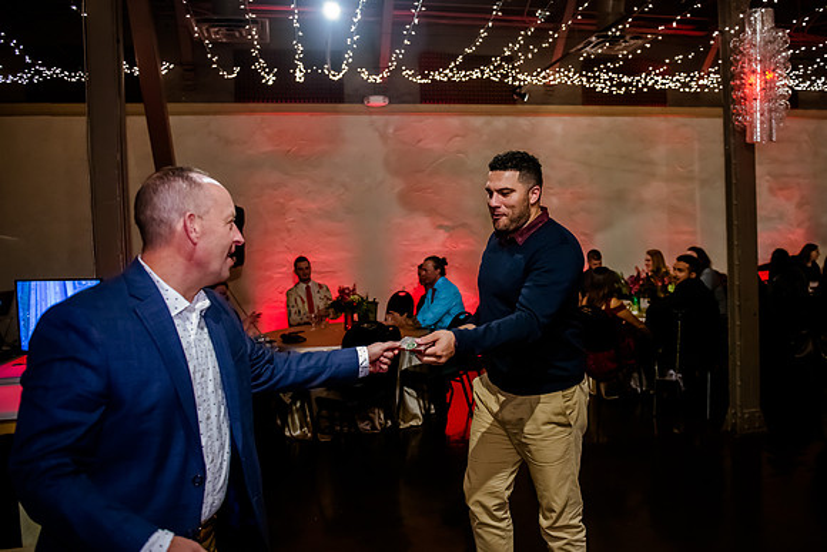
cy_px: 247
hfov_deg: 64.8
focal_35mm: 28
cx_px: 456
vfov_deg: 46.0
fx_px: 650
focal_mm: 24
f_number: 2.8
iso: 5000
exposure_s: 1/200
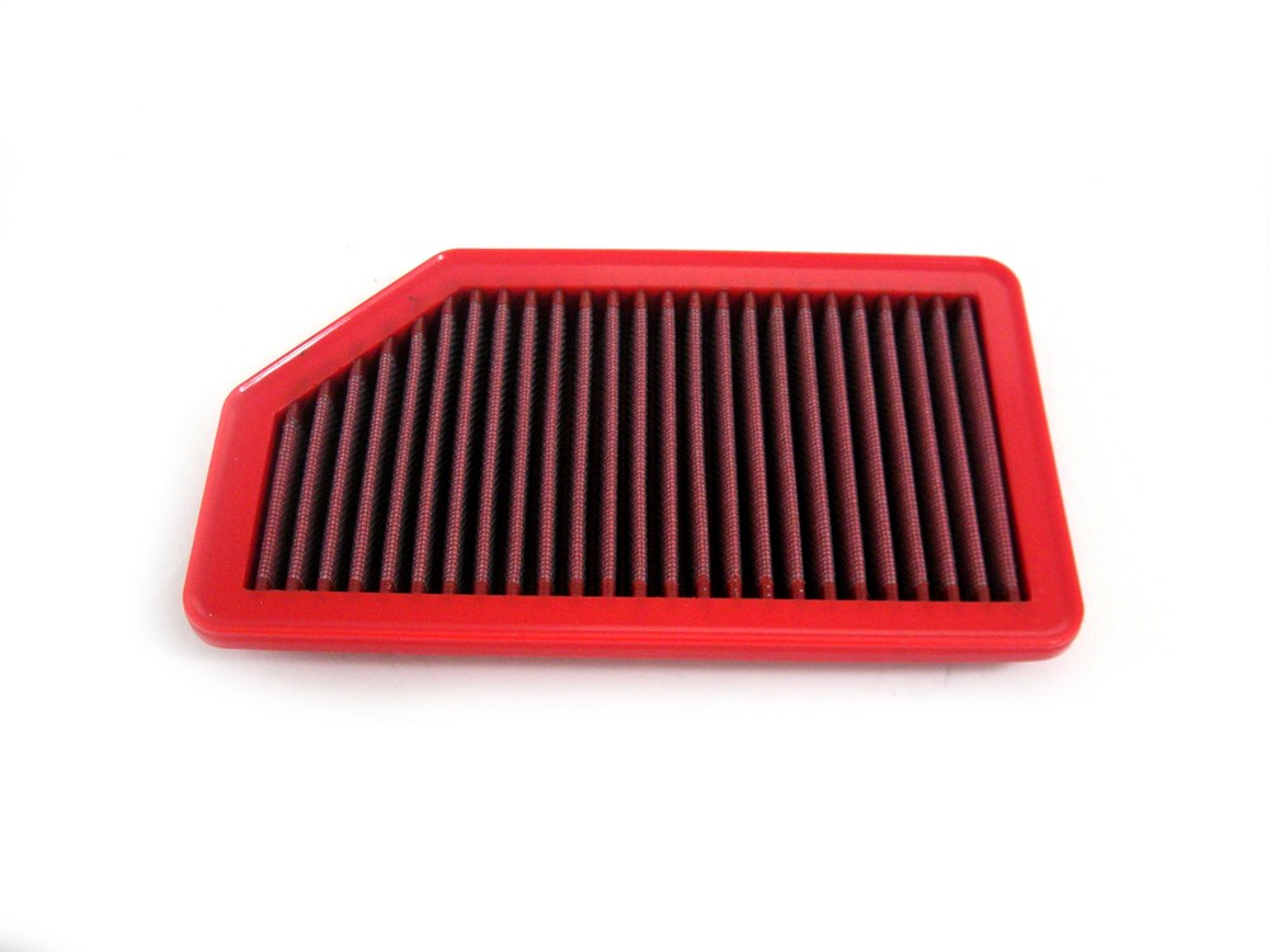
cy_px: 476
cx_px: 635
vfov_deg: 40.7
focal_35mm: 35
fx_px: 1284
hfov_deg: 52.6
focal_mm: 5.7
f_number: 2.8
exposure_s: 1/130
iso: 229
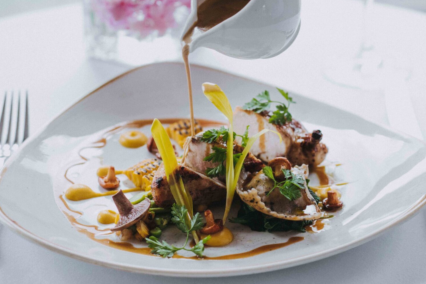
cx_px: 206
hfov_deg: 18.6
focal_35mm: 110
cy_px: 123
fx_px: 1302
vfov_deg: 12.5
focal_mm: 85
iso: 800
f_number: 4.2
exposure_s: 1/2000
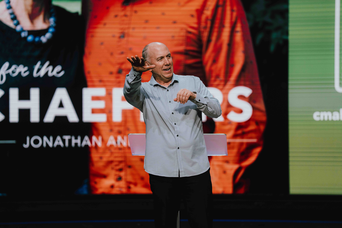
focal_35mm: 200
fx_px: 1900
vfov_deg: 6.9
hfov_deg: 10.3
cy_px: 114
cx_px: 171
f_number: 2.8
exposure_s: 1/400
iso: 1000
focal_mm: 200
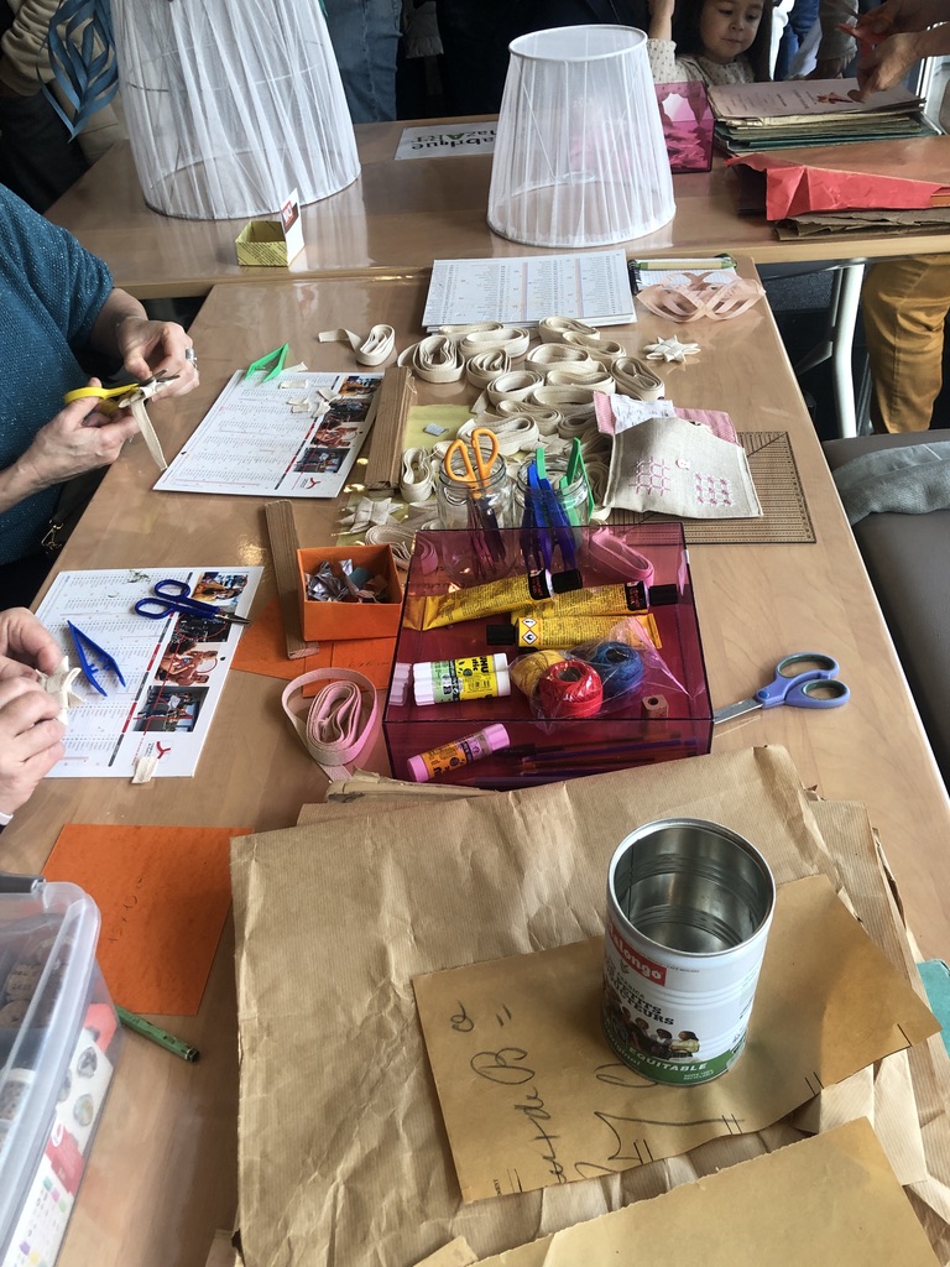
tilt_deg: -41.0
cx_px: 475
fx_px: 1025
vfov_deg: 63.4
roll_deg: +5.6
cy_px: 634
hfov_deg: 49.7
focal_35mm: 28
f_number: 1.8
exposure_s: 1/33
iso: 32
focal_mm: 3.99
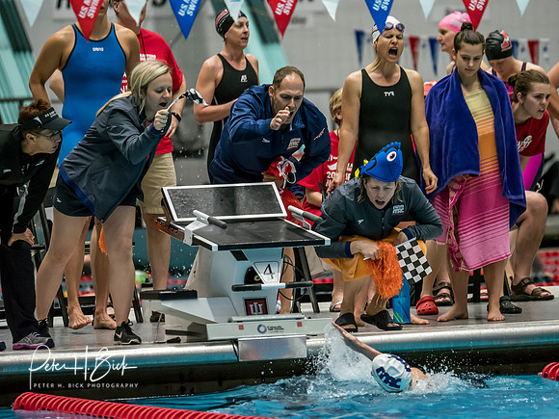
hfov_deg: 4.9
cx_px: 280
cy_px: 210
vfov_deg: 3.7
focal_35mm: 401
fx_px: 6476
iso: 3200
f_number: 2.8
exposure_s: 1/1000
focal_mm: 200
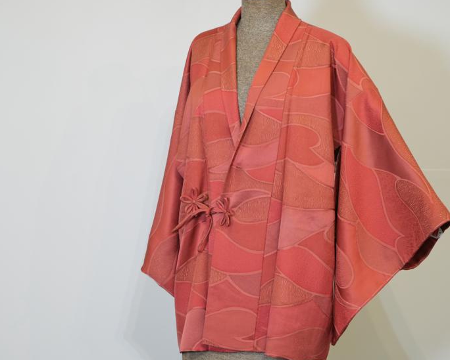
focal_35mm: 110
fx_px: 1466
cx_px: 249
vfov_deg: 14.0
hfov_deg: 17.4
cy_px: 182
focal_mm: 74
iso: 2000
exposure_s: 1/200
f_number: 4
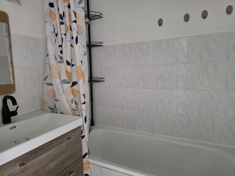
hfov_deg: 73.9
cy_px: 88
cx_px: 118
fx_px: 156
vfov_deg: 58.9
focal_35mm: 23
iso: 1250
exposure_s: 1/100
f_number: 1.7
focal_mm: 6.3
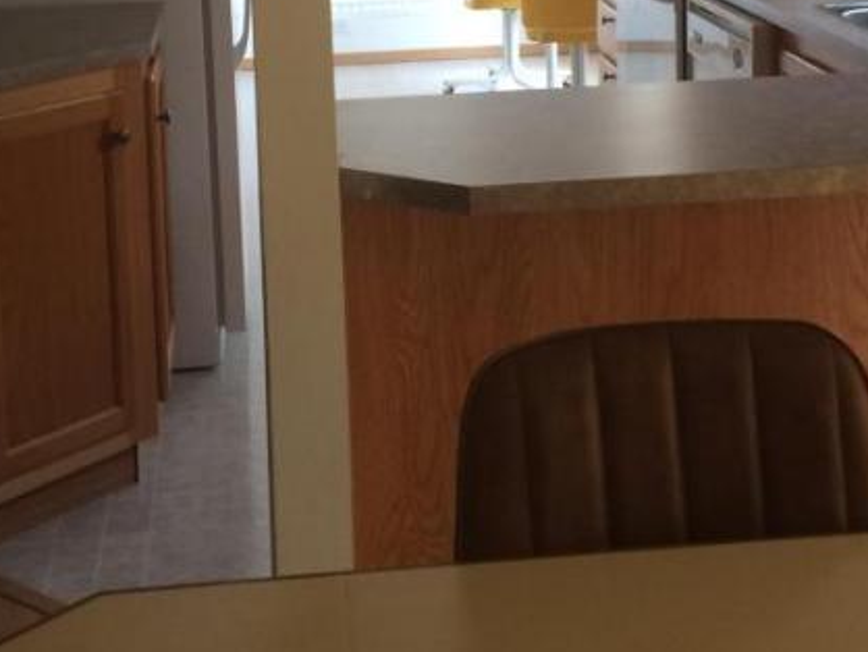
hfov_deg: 27.4
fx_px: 1781
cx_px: 484
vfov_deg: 19.8
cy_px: -66
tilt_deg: -5.5
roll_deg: +3.3
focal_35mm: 71
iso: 100
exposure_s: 1/30
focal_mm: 4.15
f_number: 2.2
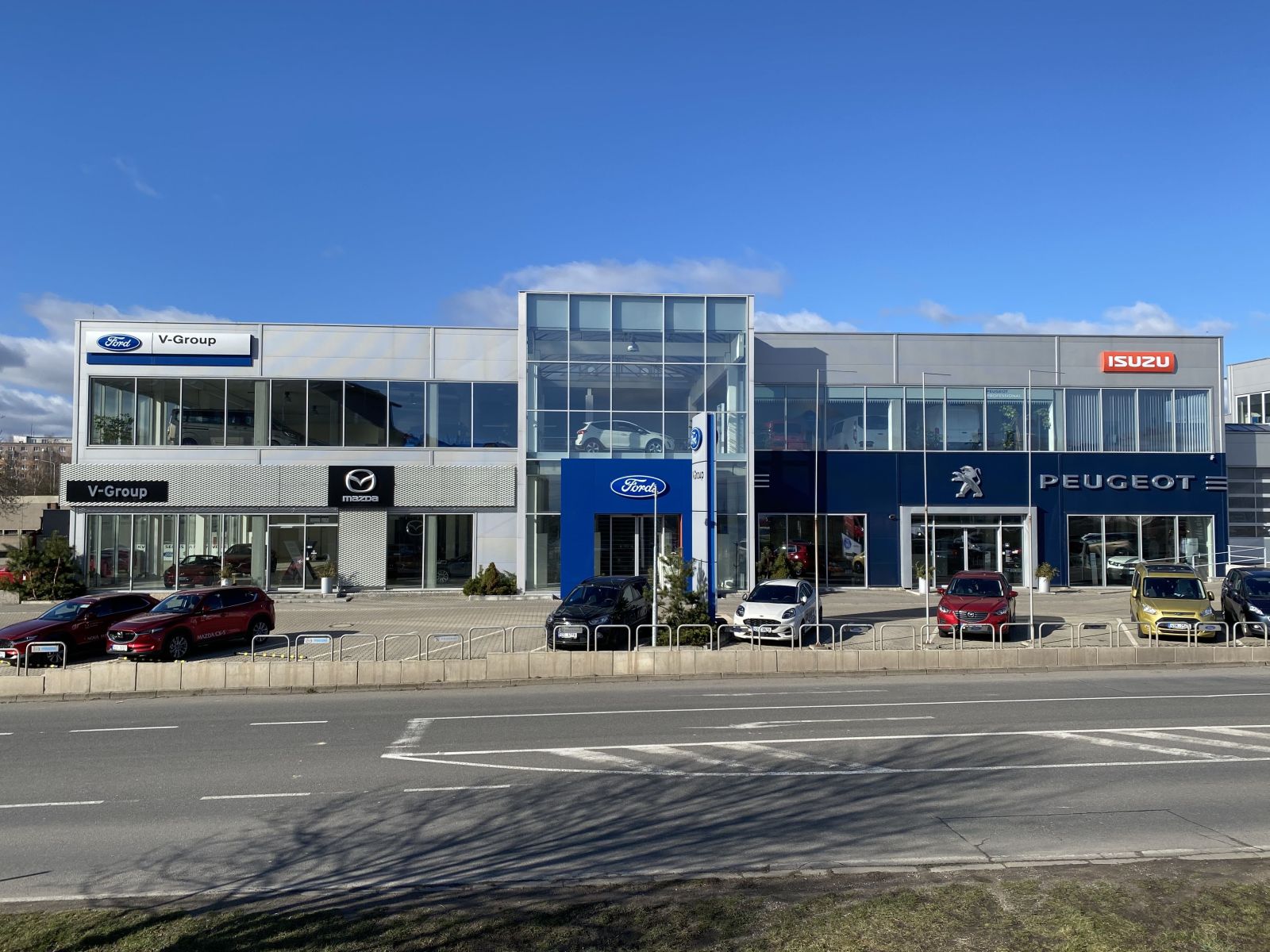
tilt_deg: +2.4
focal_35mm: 26
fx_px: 954
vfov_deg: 53.1
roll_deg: -0.2
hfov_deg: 67.3
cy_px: 476
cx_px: 635
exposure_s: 1/2825
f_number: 1.8
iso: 32
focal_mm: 4.25
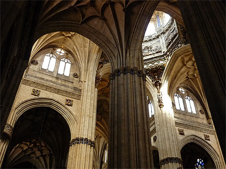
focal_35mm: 36
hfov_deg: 51.4
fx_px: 235
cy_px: 84
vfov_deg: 39.6
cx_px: 113
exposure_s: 1/30
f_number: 2.8
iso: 320
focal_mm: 5.5
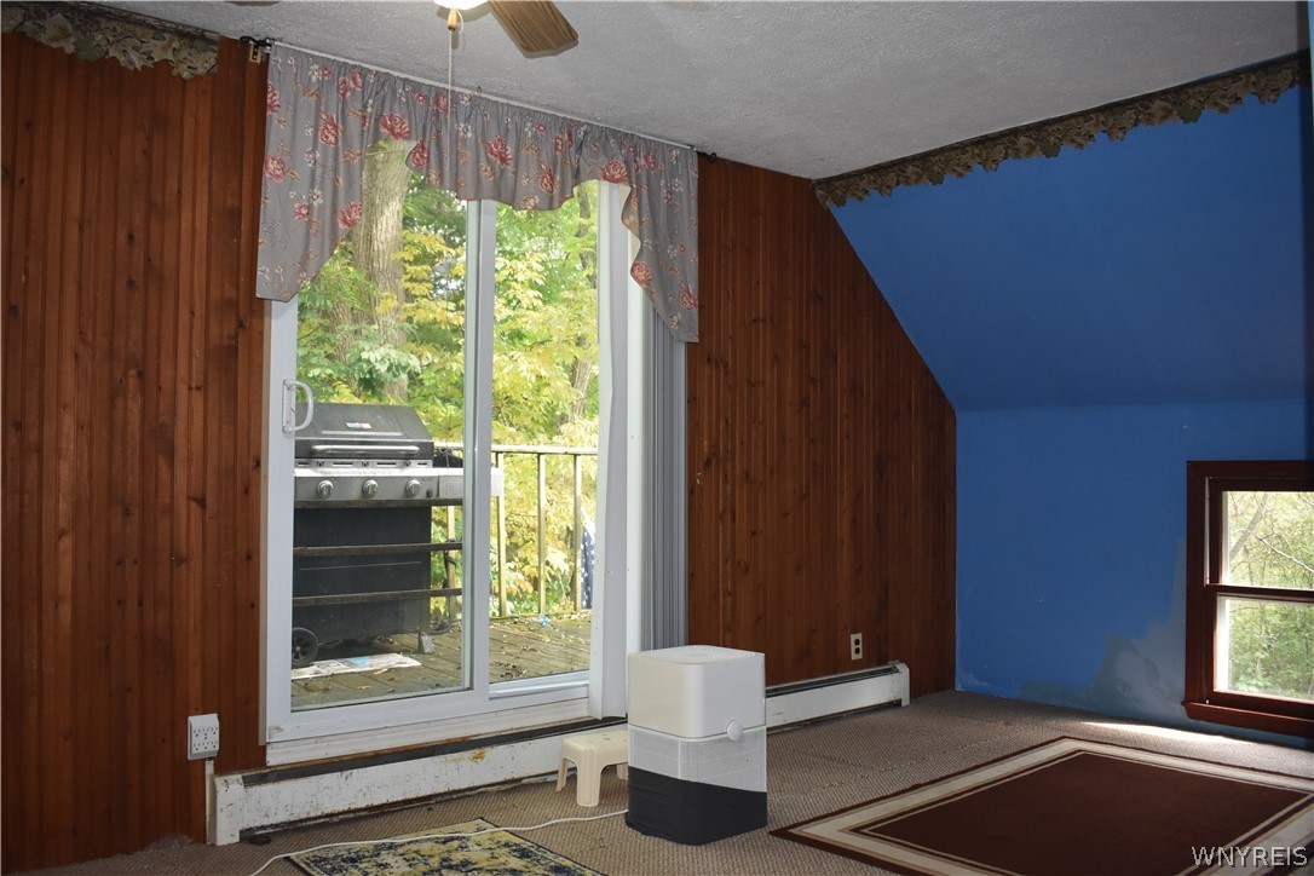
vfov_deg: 43.6
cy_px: 438
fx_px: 1095
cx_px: 657
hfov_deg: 61.9
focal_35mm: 30
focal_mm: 20
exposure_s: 1/200
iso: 800
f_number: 3.8
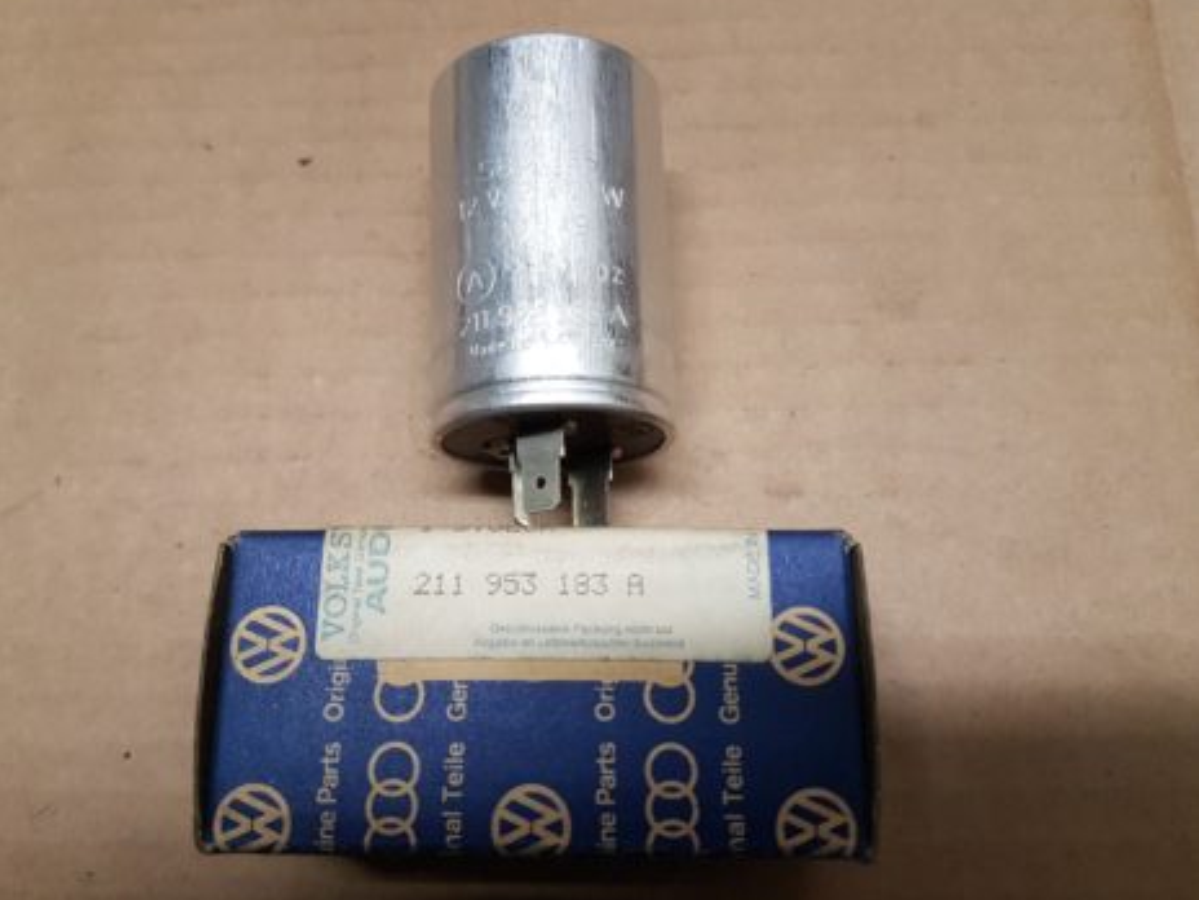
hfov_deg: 63.4
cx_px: 556
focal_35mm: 28
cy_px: 462
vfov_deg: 49.7
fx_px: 970
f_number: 1.7
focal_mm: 4.2
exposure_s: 1/50
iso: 160
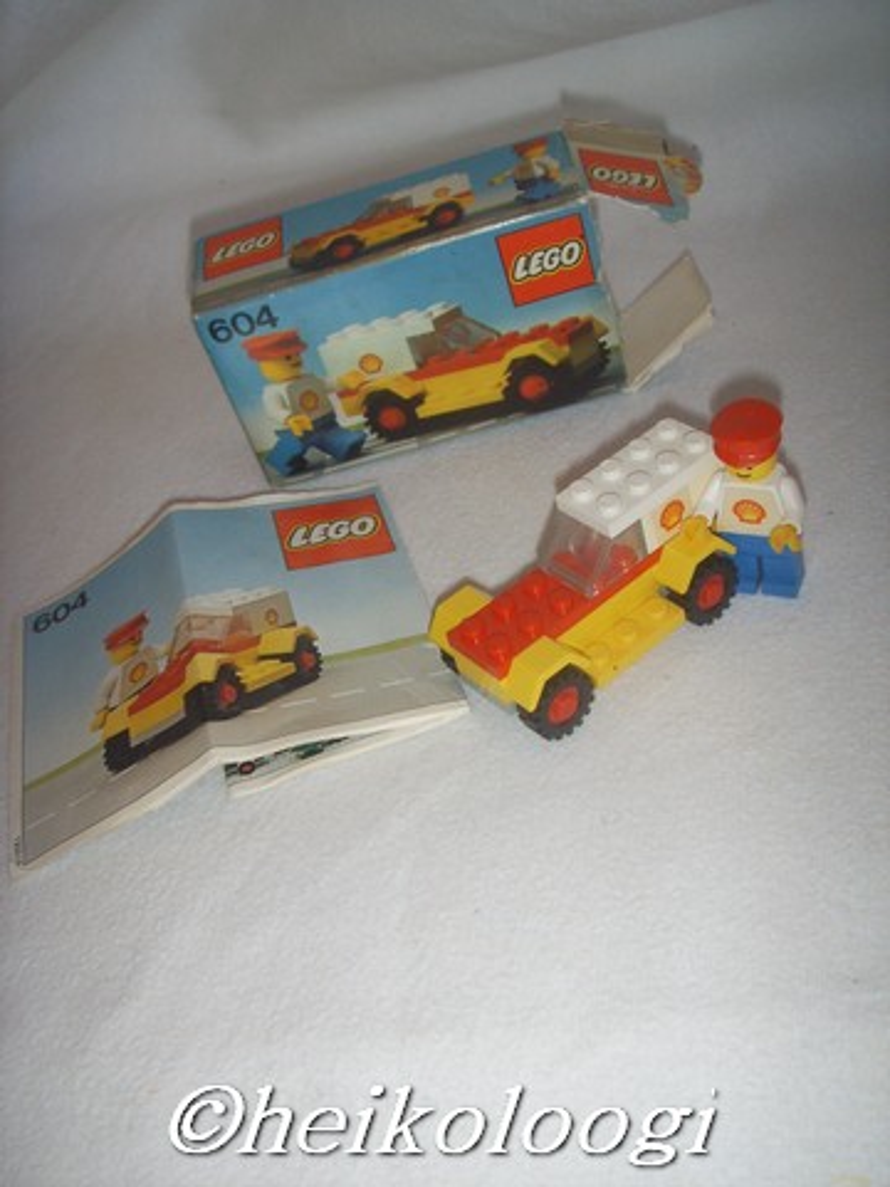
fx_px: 1337
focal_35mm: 39
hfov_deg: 36.8
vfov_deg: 47.9
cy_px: 594
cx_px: 445
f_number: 3.5
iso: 100
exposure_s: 1/45
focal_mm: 6.6
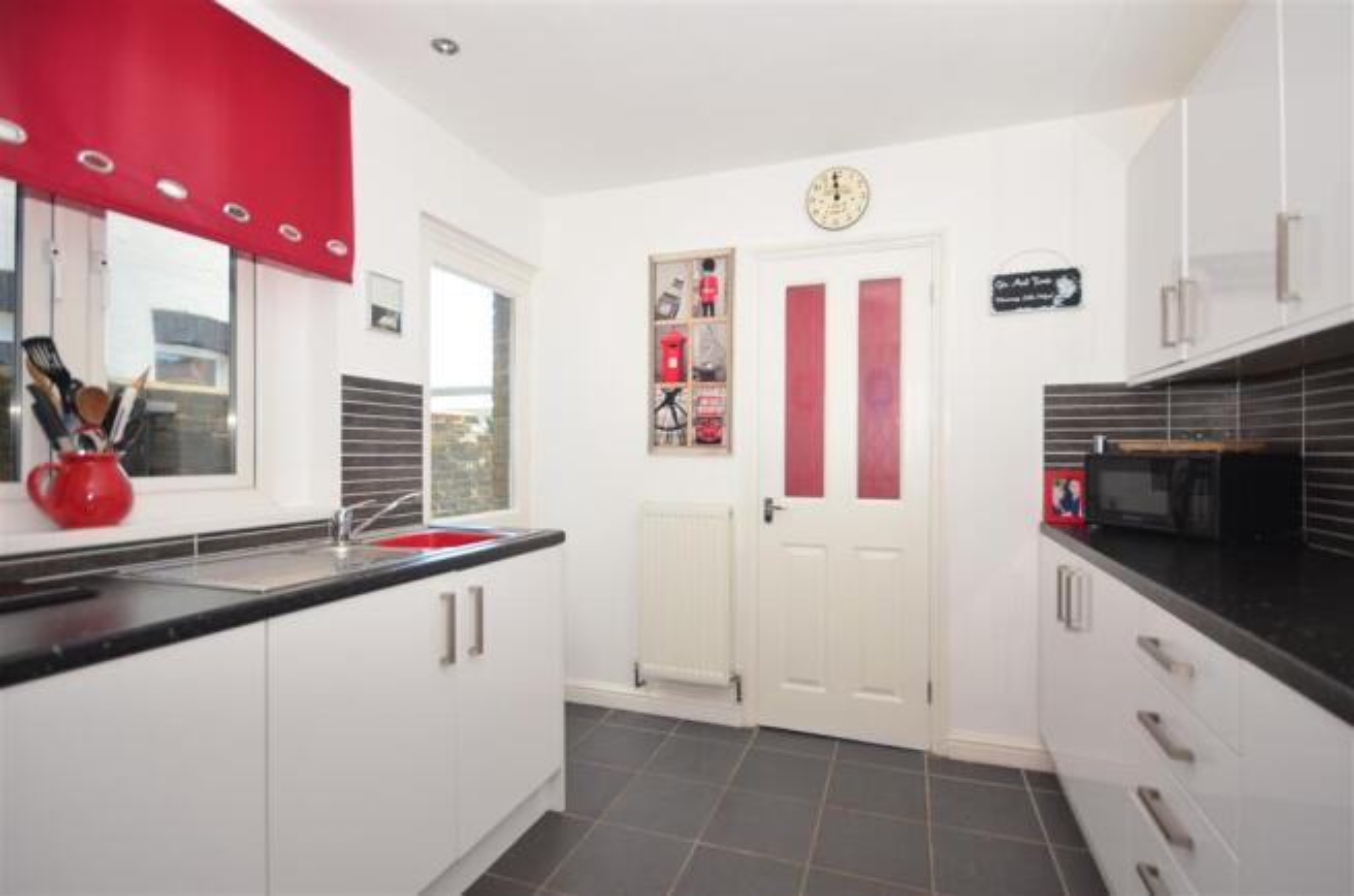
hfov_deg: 90.1
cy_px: 448
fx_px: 675
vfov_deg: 67.1
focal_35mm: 18
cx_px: 677
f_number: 4.5
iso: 200
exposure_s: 1/100
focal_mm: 12
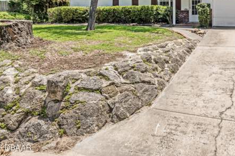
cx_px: 191
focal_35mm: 30
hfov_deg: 57.0
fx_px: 195
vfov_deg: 40.7
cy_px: 19
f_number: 9
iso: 250
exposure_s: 1/4000
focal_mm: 11
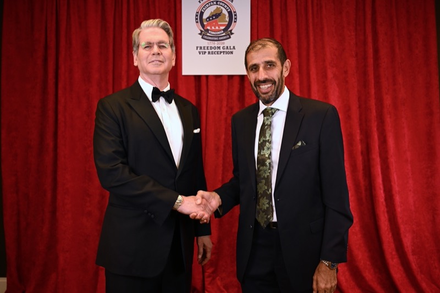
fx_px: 409
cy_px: 146
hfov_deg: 56.5
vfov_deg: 39.4
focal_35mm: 34
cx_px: 220
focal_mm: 33.5
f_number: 4
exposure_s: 1/125
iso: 640
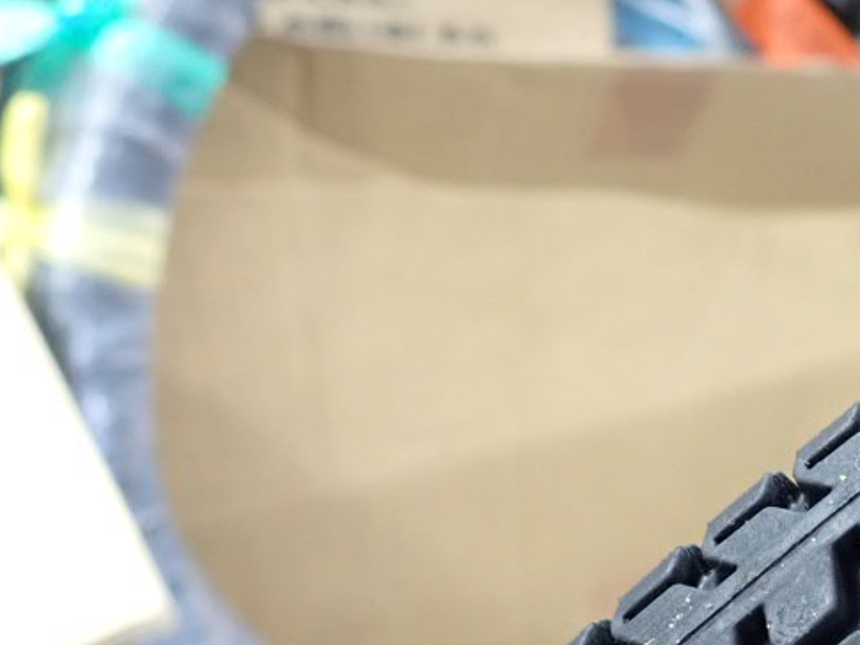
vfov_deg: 22.0
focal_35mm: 66
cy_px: 489
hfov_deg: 26.4
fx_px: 1640
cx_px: 1012
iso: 400
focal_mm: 4.5
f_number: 2.8
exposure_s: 1/80
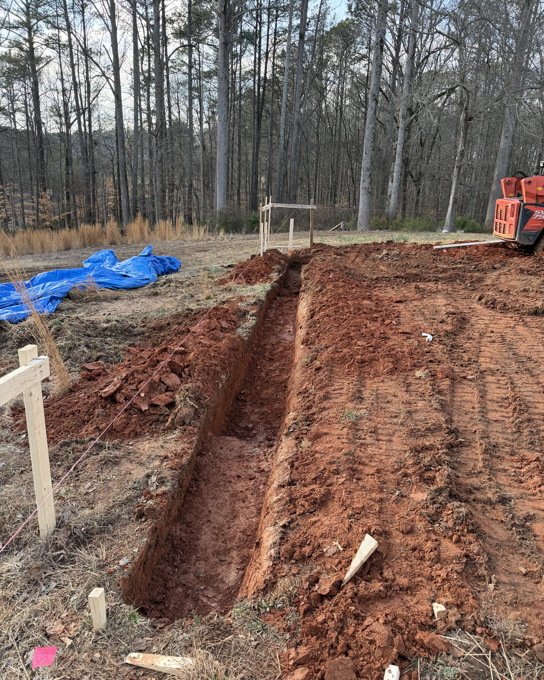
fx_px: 503
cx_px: 272
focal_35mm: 25
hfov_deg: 56.8
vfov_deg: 68.1
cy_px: 338
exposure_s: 1/598
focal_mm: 6.76
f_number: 1.78
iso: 100
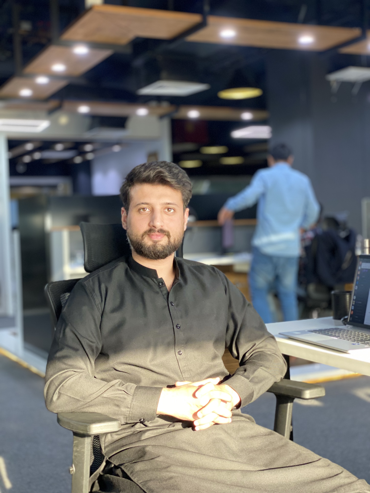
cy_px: 246
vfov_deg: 36.8
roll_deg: +1.5
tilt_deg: -0.7
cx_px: 185
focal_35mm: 52
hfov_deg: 28.0
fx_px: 741
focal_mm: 6
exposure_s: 1/33
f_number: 2
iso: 125
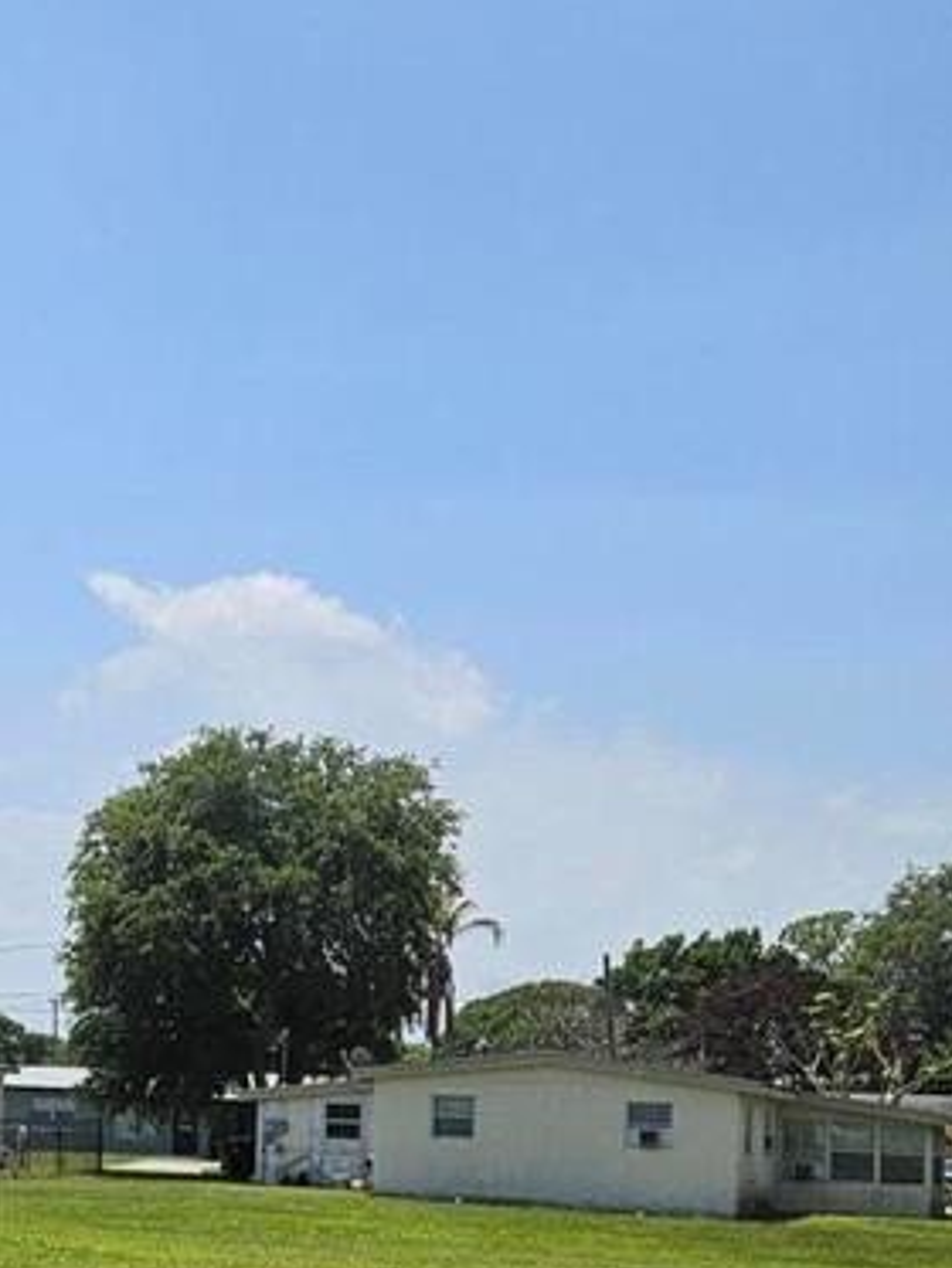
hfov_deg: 17.8
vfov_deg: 25.9
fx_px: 2712
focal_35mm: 74
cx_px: -490
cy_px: 989
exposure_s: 1/3913
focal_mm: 5.4
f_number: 1.8
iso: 25
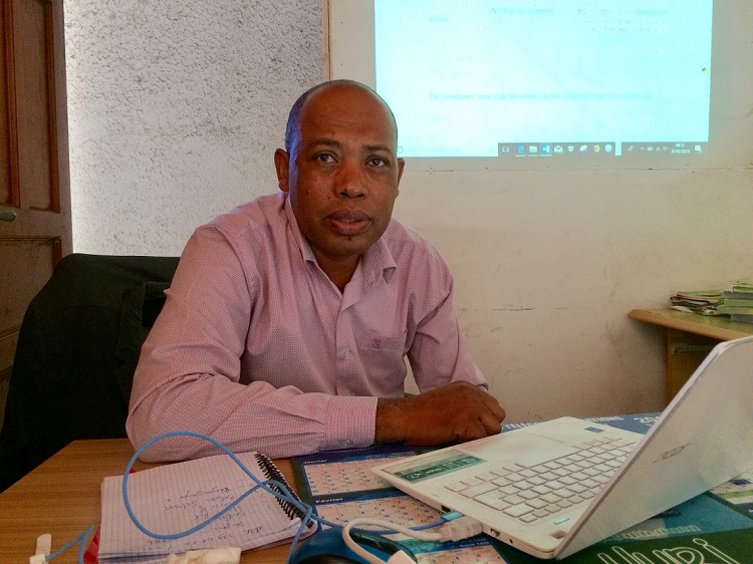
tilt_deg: -6.9
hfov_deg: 61.7
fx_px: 631
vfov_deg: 48.2
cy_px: 282
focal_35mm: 29
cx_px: 376
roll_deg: -0.1
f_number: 2.2
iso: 250
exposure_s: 1/33
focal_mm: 4.15
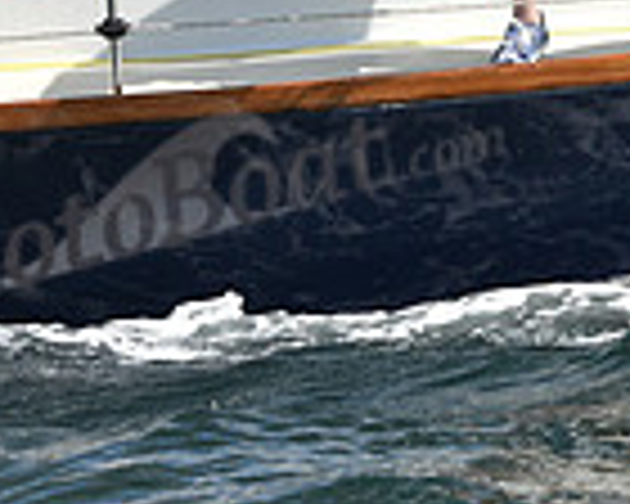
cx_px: 742
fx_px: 7104
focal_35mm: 381
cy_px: -92
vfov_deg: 4.1
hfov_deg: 5.1
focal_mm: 98
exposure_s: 1/1600
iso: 250
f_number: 5.6
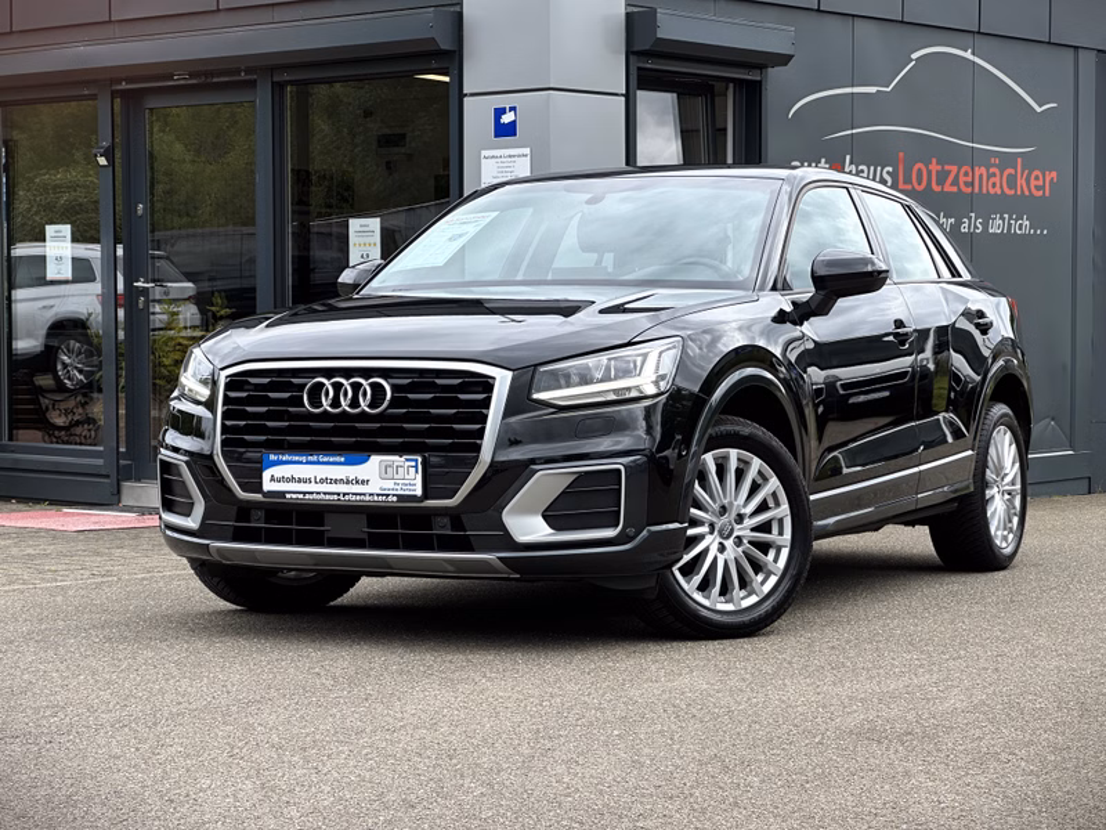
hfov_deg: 25.3
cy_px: 415
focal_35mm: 77
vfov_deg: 19.1
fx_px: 2460
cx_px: 553
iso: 32
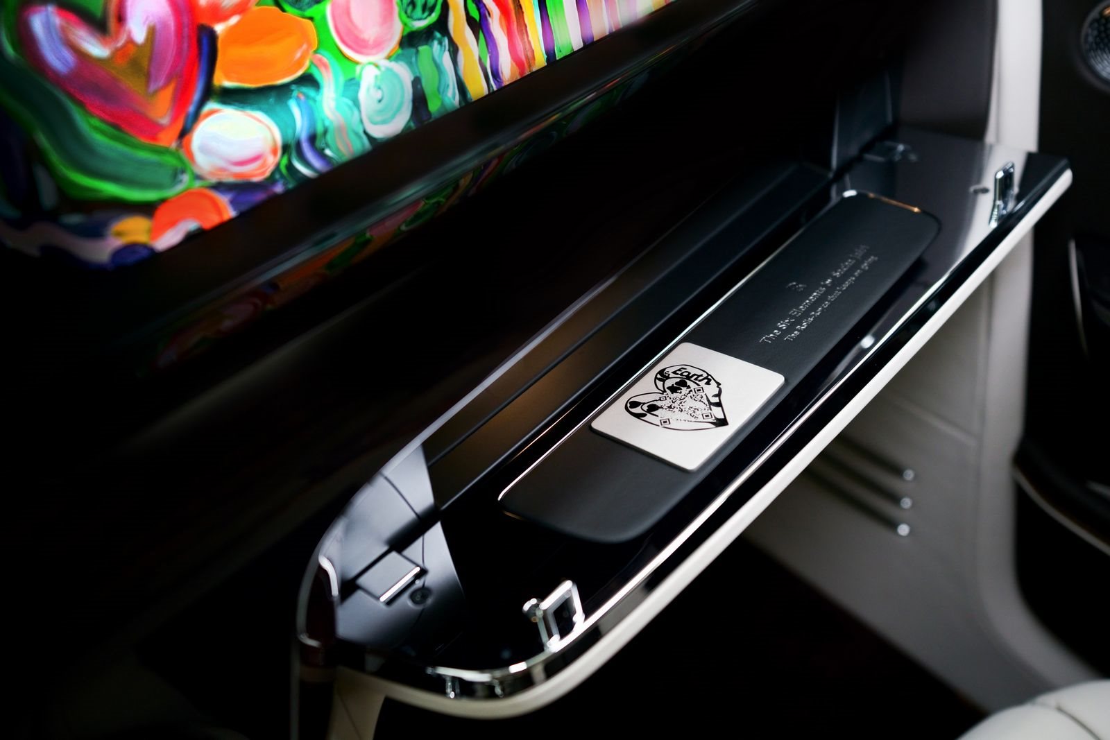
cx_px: 555
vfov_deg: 37.9
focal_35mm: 35
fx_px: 1079
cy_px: 370
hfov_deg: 54.4
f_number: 2.8
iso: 800
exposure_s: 1/125
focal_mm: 35
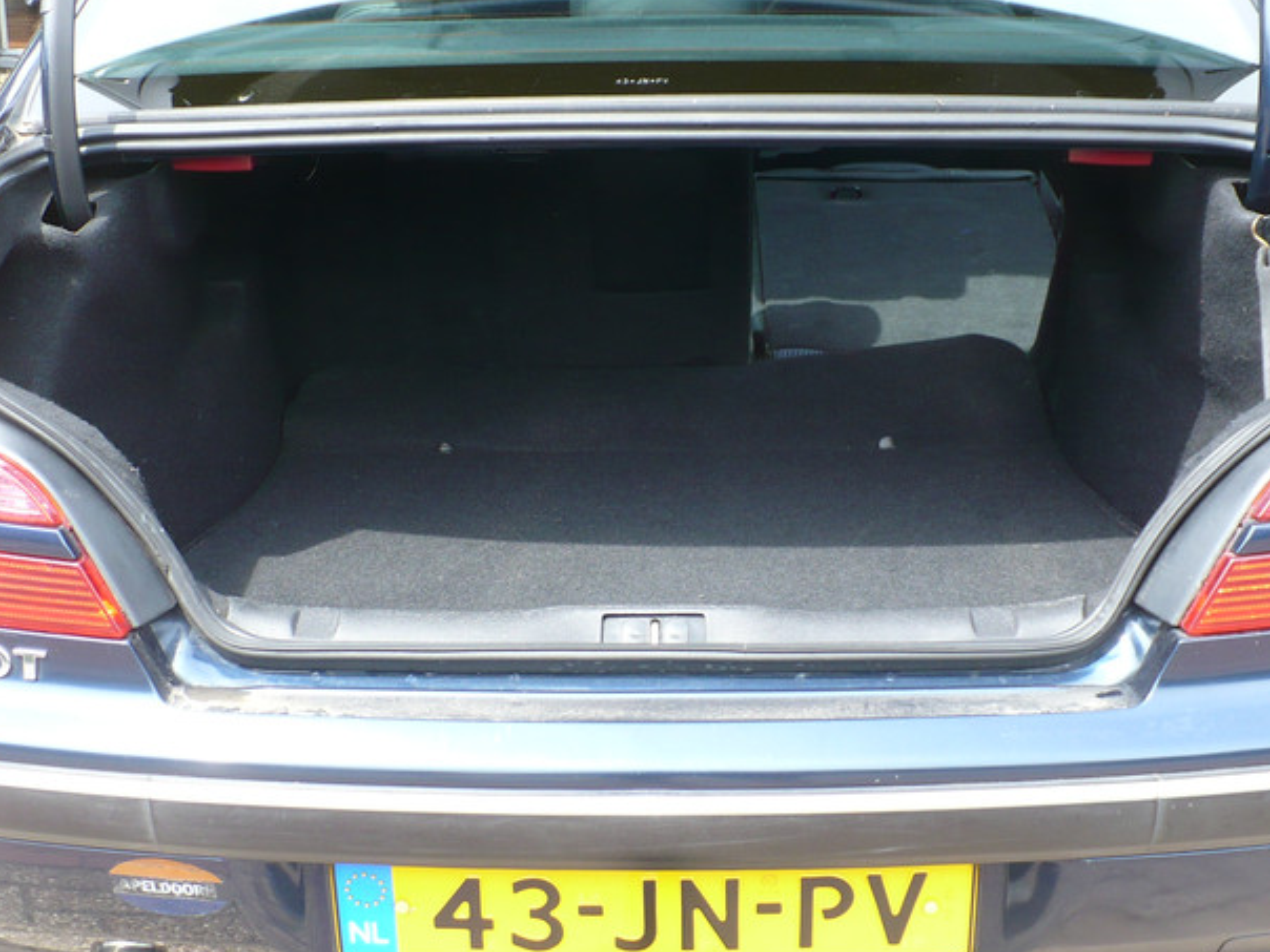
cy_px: 473
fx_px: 1944
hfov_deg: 36.2
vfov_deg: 27.5
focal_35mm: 53
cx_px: 662
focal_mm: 6.1
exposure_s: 1/160
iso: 100
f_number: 2.8
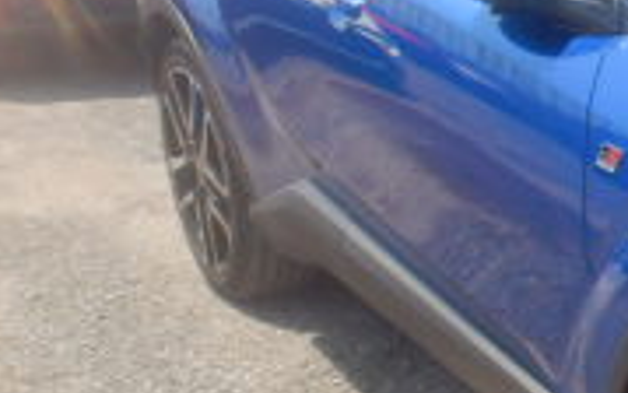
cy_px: 253
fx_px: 1558
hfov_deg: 19.4
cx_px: 979
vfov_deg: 14.4
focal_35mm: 91
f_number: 2.8
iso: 125
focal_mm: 4.3
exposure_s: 1/200
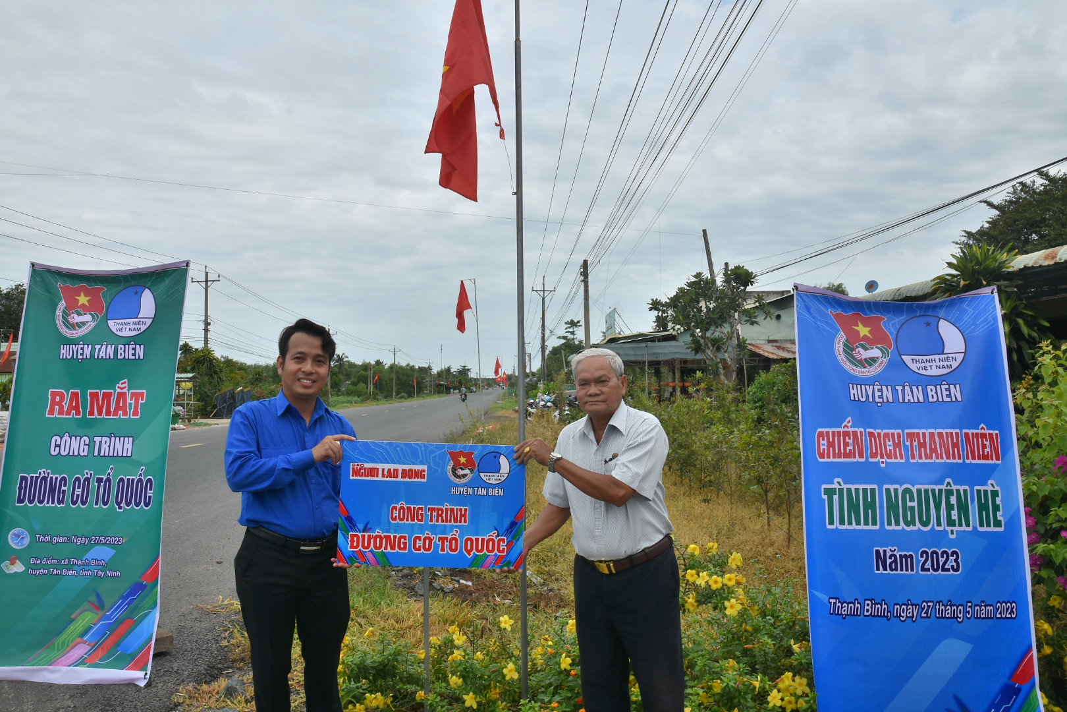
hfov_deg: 70.4
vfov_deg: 50.4
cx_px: 534
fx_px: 756
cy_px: 356
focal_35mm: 26
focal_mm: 17
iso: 100
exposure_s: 1/200
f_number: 13
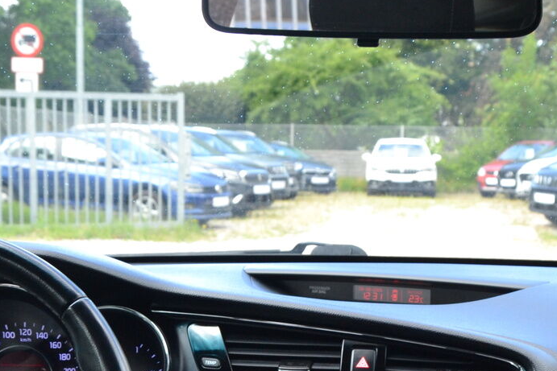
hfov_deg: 26.9
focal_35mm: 75
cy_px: 382
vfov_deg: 17.7
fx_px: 1161
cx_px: 346
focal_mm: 18
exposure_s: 1/125
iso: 360
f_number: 5.6
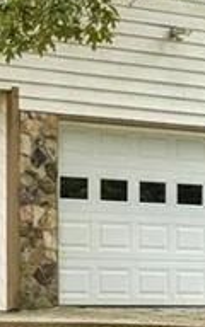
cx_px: -343
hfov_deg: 9.7
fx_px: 1019
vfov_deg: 17.9
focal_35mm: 114
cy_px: 315
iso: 100
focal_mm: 21
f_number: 9
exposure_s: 1/10
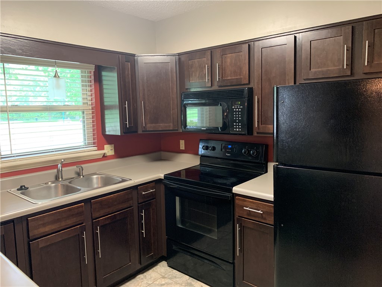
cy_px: 144
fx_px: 287
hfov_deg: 67.3
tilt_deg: -5.8
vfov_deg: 53.1
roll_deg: +1.5
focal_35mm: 26
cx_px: 191
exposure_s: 1/60
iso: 320
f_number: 1.8
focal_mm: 4.25
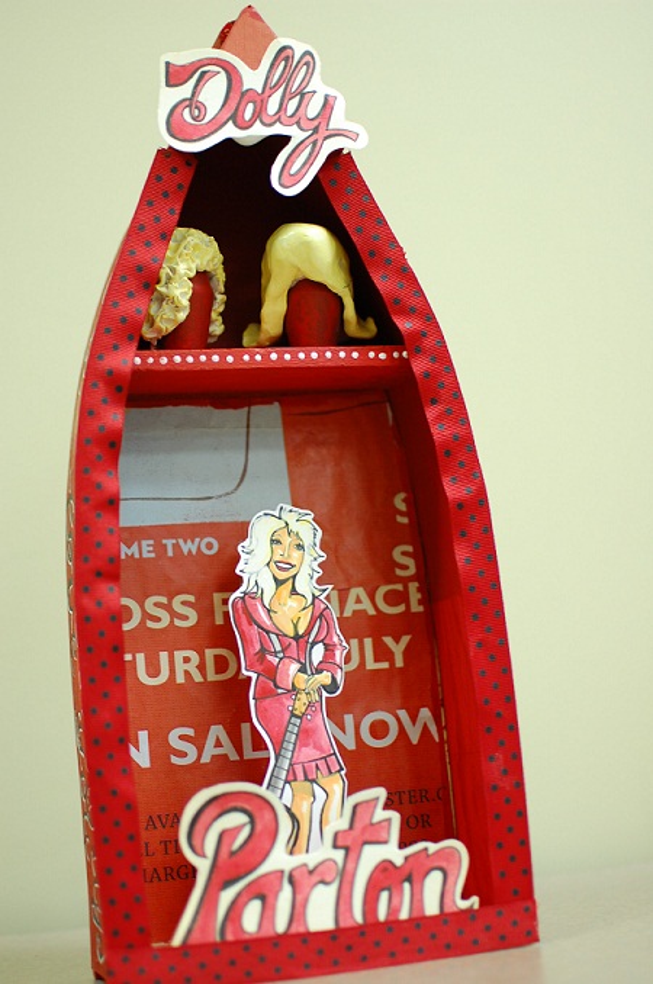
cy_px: 492
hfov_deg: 25.7
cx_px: 326
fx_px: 1433
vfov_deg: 37.9
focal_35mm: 52
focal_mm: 35
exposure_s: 1/30
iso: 280
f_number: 2
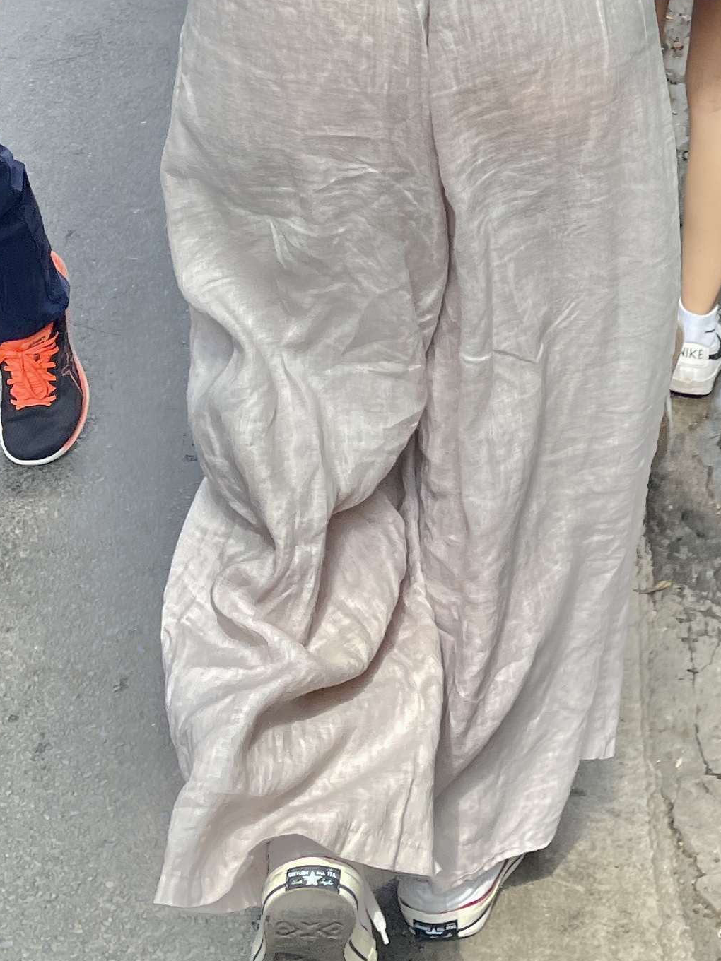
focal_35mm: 52
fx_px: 1444
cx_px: 571
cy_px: -26
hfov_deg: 27.5
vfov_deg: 33.3
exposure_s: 1/514
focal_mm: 5.1
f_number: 1.6
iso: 32
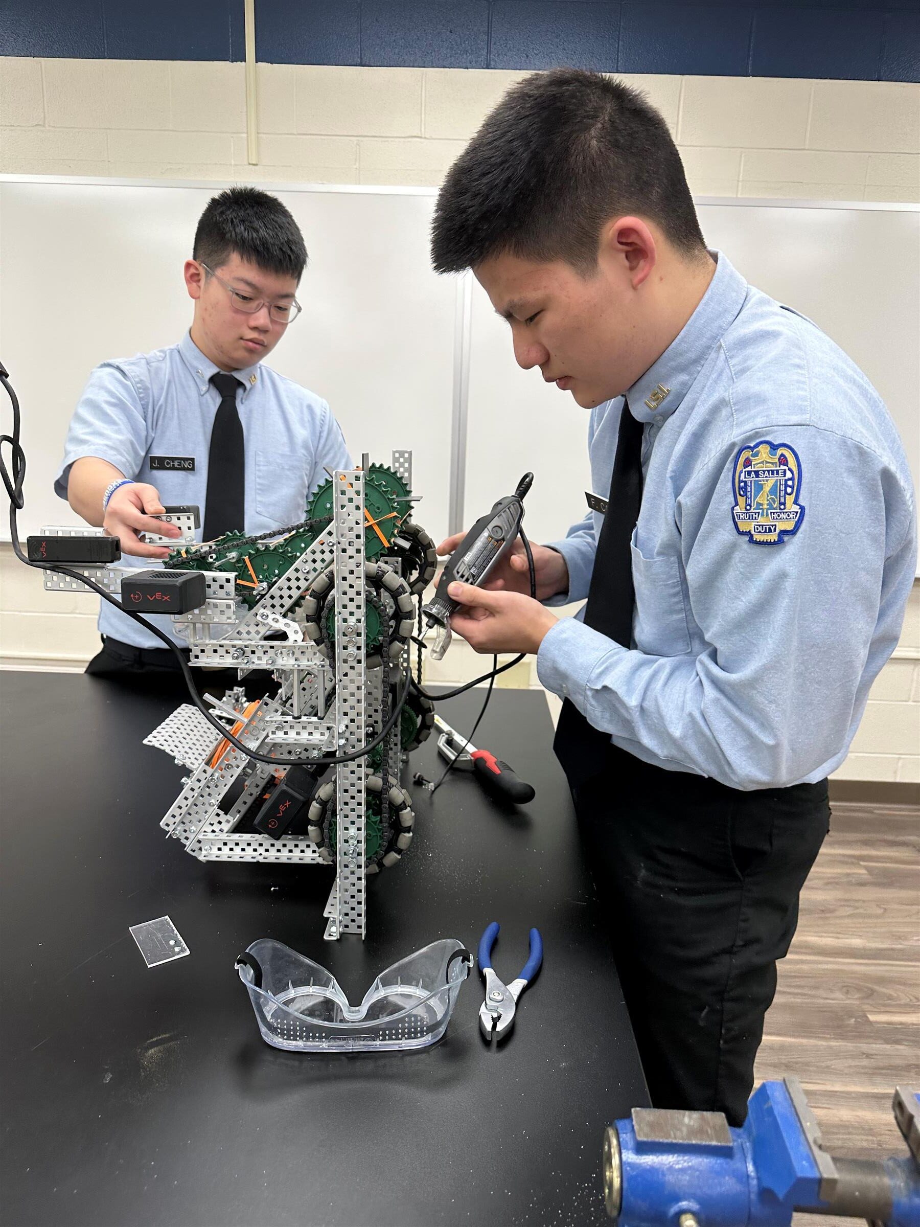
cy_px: 614
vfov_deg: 71.6
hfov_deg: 56.8
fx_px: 850
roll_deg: -1.9
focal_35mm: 24
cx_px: 460
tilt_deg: -13.9
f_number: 1.78
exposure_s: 1/120
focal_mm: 6.86
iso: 125
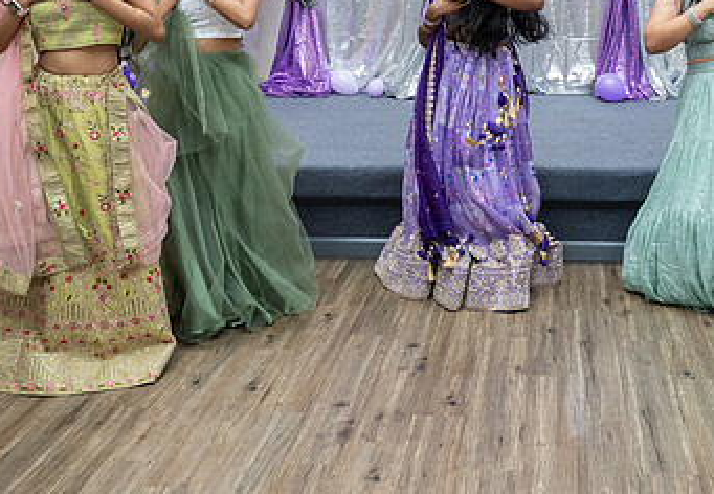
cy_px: 129
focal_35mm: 54
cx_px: 471
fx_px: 1084
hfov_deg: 36.1
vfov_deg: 25.4
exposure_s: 1/160
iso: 1000
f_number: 4
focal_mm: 29
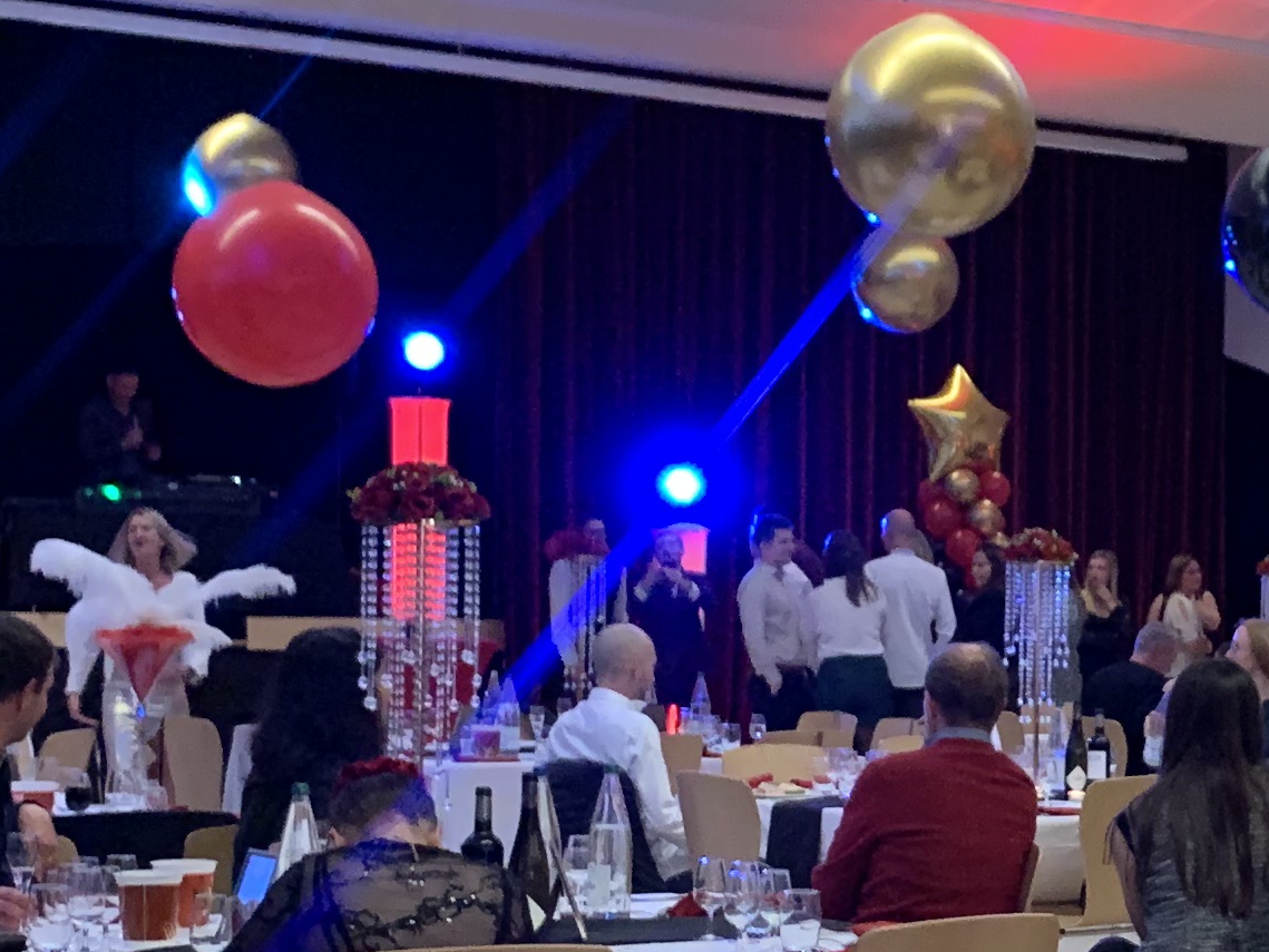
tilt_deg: -1.6
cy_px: 736
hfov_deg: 20.4
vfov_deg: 16.0
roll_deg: -1.6
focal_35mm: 92
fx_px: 3374
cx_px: 1353
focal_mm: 4.25
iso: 400
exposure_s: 1/49
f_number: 1.8
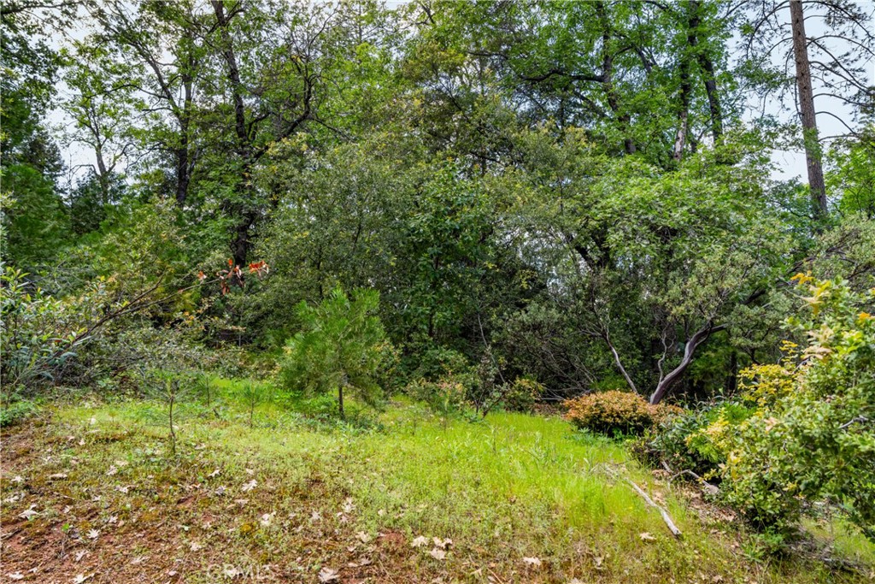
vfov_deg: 53.1
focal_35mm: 24
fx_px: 583
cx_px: 438
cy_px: 292
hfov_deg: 73.7
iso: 400
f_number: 5
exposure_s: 1/160
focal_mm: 24
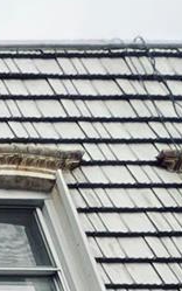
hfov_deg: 9.1
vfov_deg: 11.6
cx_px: -477
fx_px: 673
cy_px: 871
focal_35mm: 85
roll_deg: -0.7
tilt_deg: +17.2
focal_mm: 1.57
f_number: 1.8
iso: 32
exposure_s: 1/296
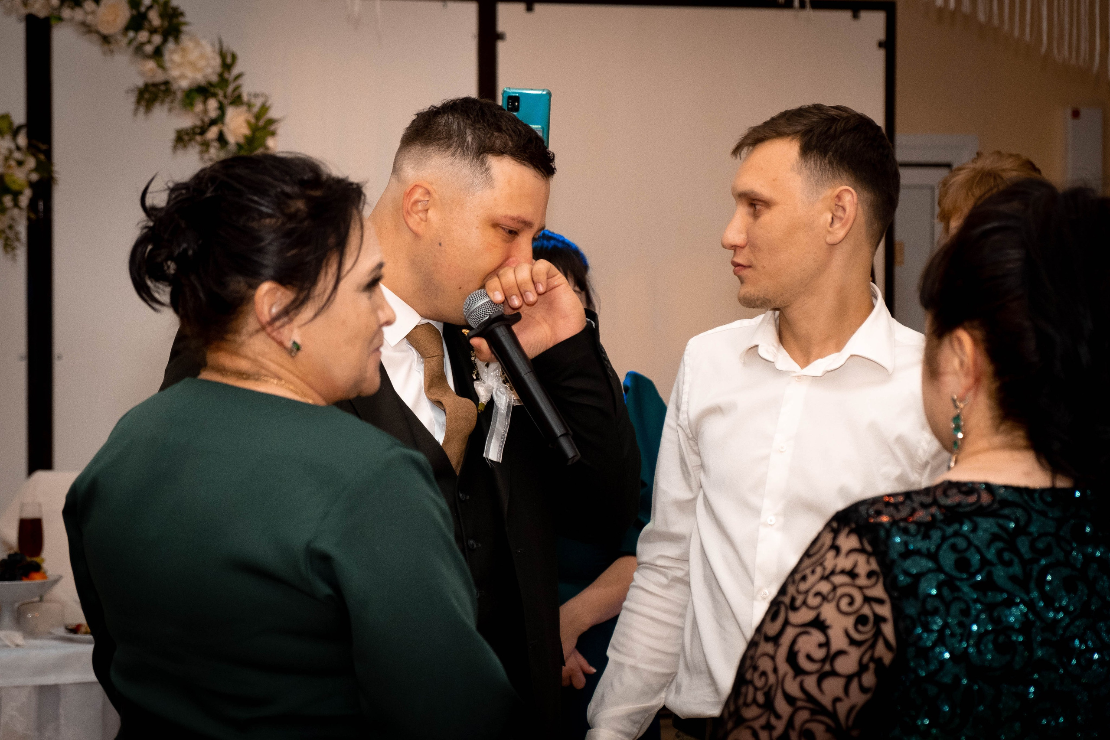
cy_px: 340
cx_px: 511
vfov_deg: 15.2
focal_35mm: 90
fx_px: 2769
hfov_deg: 22.7
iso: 1600
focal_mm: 55
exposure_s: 1/160
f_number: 4
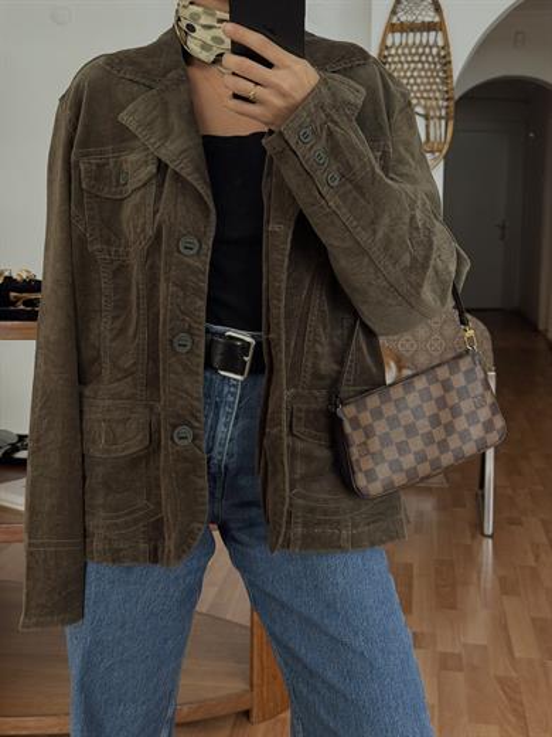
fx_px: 1021
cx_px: 276
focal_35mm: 48
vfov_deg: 39.7
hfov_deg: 30.3
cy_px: 368
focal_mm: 6.76
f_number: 1.78
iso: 200
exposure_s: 1/50
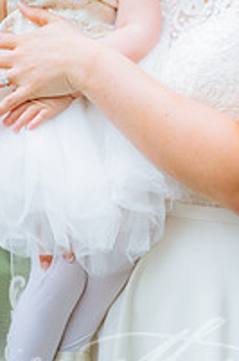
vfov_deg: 14.6
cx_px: 172
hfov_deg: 9.8
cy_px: 40
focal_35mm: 139
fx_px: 1391
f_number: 2.8
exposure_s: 1/200
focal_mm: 62
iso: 125
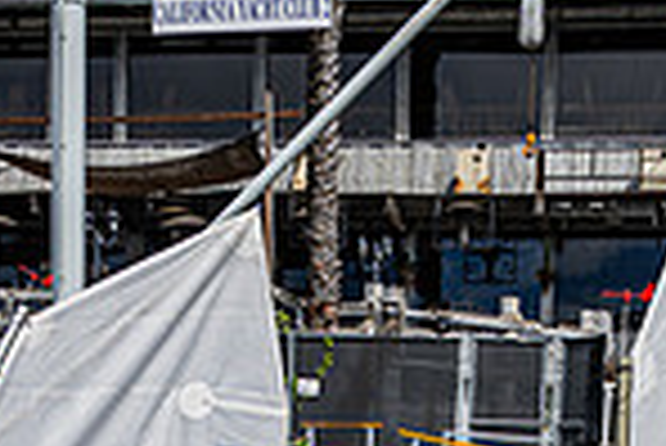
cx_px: 450
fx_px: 1741
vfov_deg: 13.1
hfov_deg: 21.6
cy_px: 822
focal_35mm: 94
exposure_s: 1/500
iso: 100
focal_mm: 24
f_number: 8
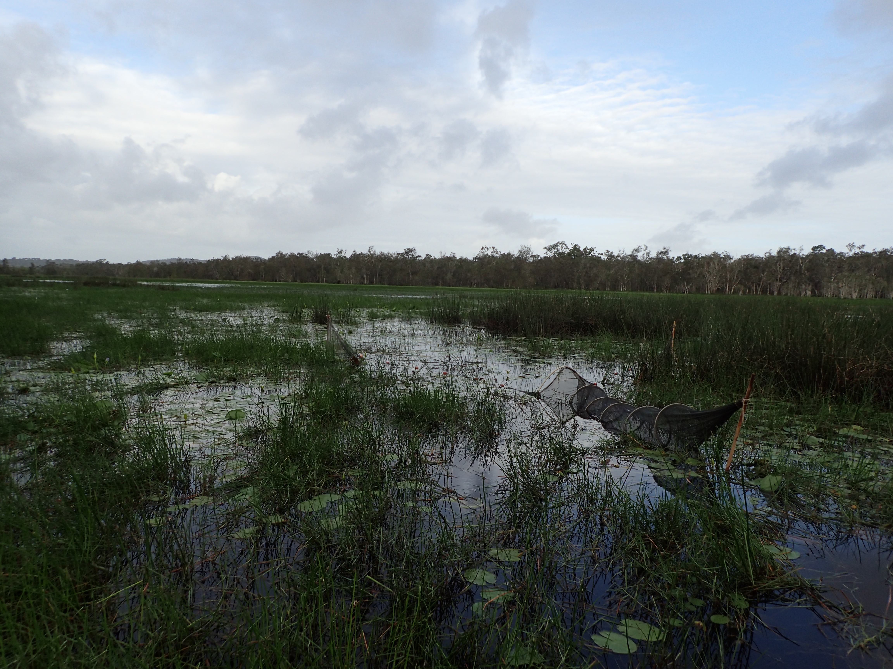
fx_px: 645
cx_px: 446
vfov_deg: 54.9
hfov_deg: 69.4
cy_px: 334
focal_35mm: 25
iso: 100
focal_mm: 4.5
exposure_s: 1/640
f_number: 2.8
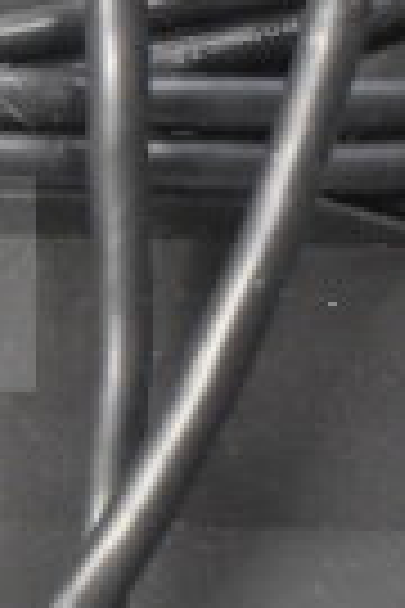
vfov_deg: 8.4
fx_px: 4117
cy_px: 34
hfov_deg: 5.5
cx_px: -472
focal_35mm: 244
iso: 3200
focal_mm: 24
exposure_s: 1/40
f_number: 3.8
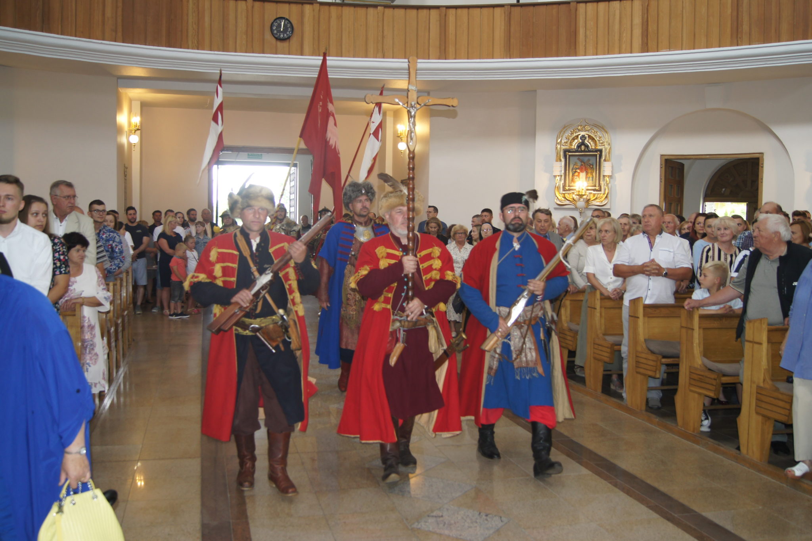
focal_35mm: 36
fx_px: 812
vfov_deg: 36.9
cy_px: 270
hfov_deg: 53.1
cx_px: 406
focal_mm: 24
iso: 400
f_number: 4
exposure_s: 1/60
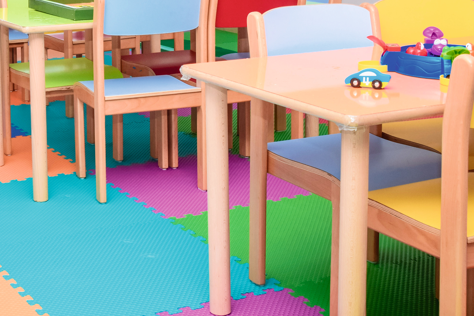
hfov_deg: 27.6
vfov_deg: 18.5
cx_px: 60
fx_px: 935
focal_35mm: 71
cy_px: -23
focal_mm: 22
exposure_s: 1/200
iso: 640
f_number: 8
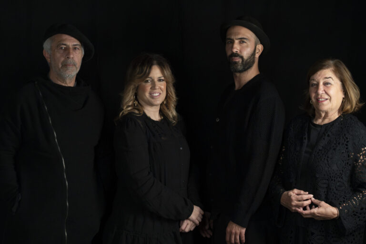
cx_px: 183
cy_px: 122
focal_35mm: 105
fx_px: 1067
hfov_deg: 19.5
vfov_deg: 13.0
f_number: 10
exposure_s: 1/80
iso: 8000
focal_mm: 105
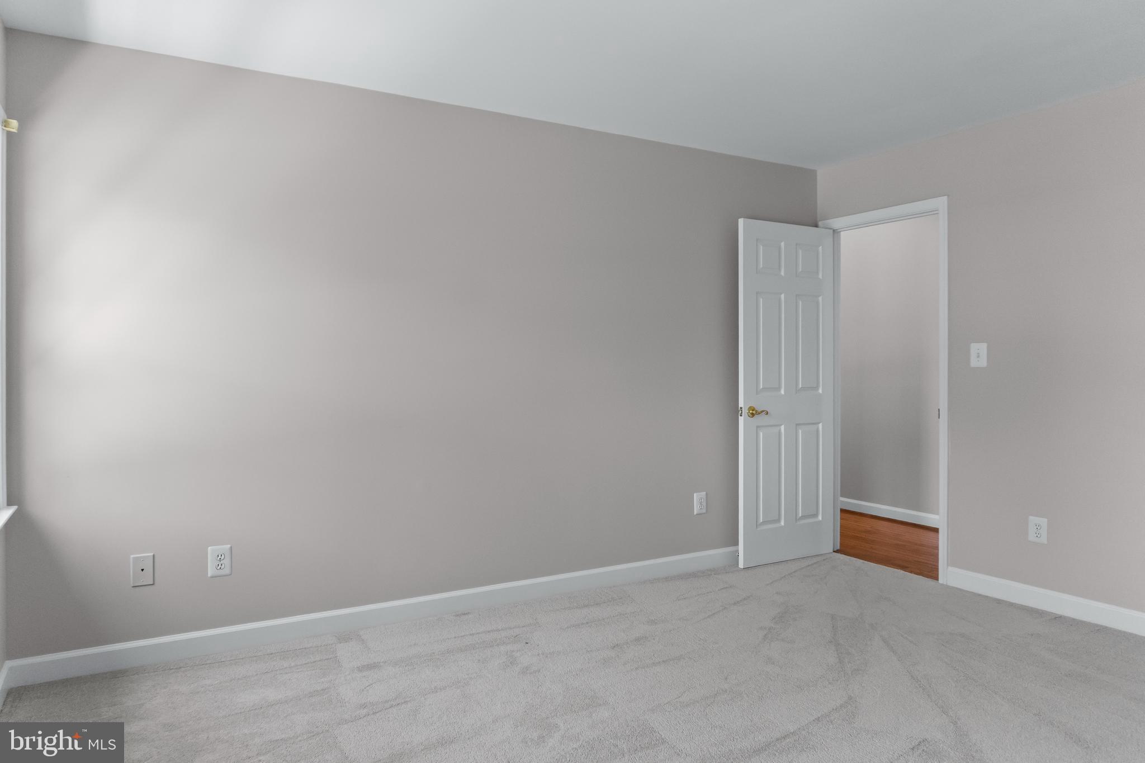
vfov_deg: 53.1
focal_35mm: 24
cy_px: 382
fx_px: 763
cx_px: 572
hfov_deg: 73.7
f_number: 4
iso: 250
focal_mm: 16
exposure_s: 1/60
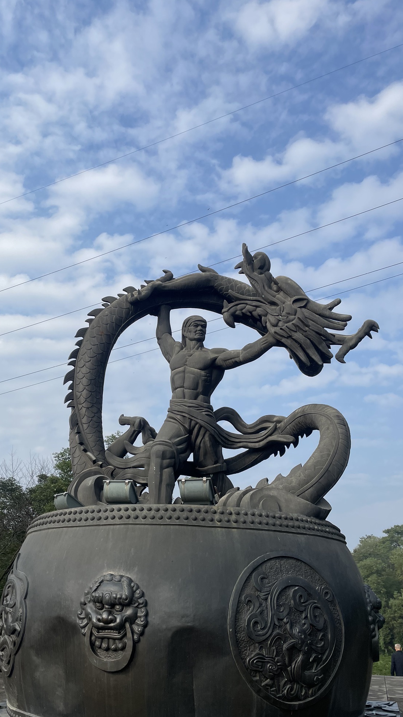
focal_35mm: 29
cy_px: 361
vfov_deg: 66.1
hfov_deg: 39.9
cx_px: 150
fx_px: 551
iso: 32
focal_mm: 4.2
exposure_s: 1/3731
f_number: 1.6
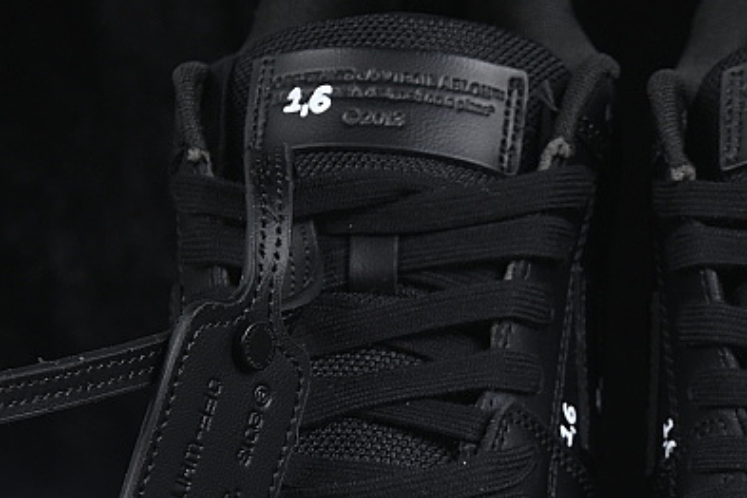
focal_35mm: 206
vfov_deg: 6.6
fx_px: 4274
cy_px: 563
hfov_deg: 9.9
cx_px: 660
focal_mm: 50
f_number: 6.3
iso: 160
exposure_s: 1/60
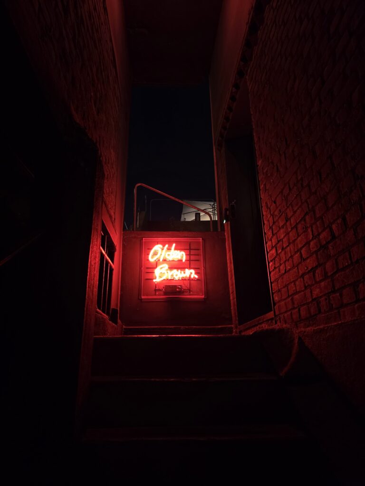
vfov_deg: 73.9
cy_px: 243
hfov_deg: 58.9
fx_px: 323
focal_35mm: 23
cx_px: 182
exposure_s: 1/42.7
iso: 400
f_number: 1.7
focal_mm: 6.3
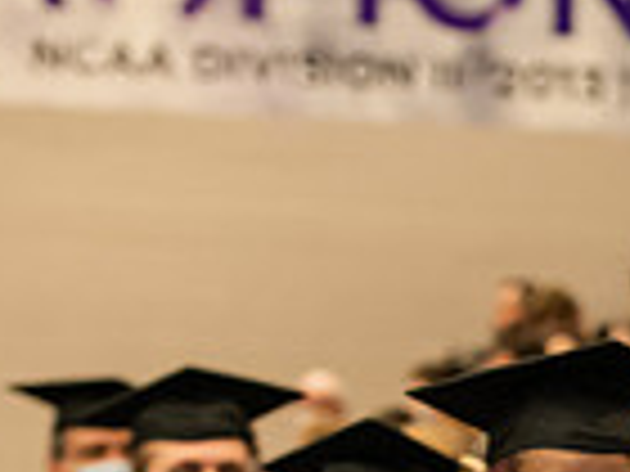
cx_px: 986
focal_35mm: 278
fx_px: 5060
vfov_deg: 5.3
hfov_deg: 7.0
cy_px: 811
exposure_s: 1/200
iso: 2000
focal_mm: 70
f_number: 4
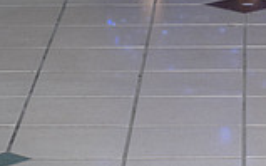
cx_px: 206
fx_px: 2194
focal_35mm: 303
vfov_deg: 4.2
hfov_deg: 6.9
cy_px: -210
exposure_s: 1/160
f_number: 5.6
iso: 1250
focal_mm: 105
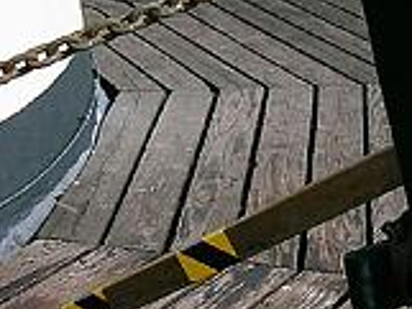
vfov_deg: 12.6
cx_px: 363
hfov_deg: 16.5
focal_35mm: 118
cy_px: 116
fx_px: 1405
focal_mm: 5.7
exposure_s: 1/336
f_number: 4.9
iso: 50
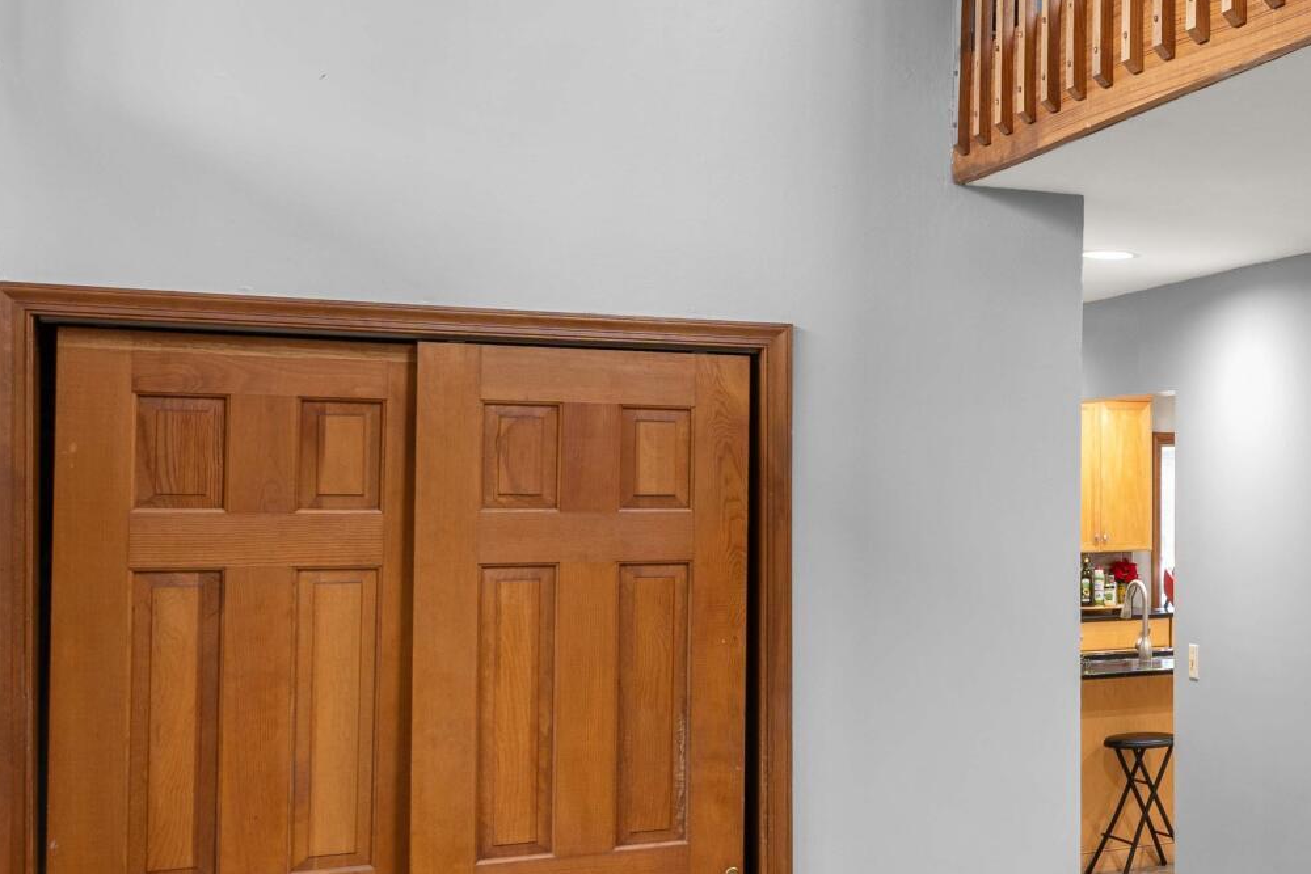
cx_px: 1582
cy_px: 531
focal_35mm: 48
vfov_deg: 28.0
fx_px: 1748
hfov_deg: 33.3
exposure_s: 1
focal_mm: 16
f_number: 9
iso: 250
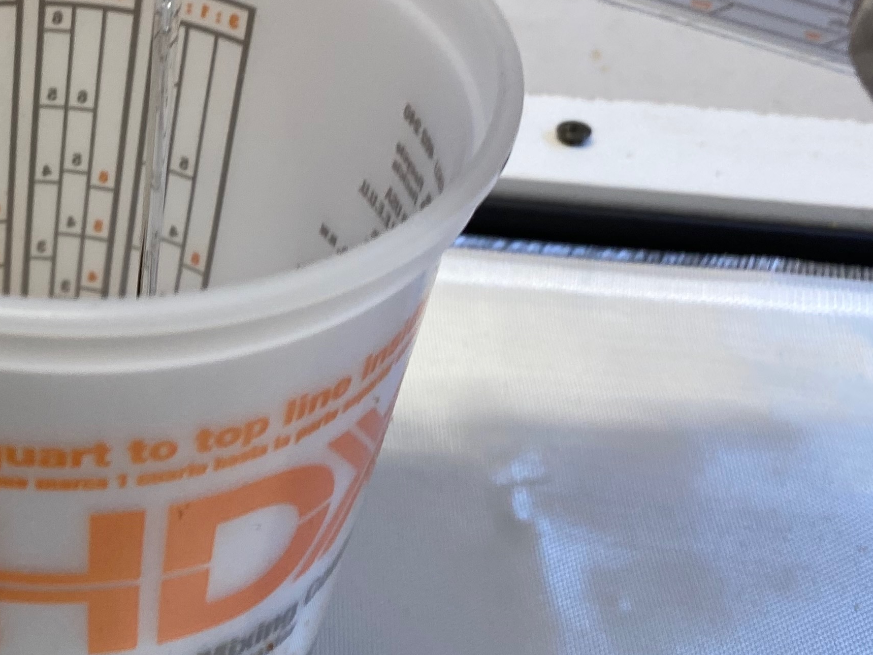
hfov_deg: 29.1
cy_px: 5
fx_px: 1538
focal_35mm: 61
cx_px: -55
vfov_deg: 23.1
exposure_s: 1/120
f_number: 1.8
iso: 64
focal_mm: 4.25
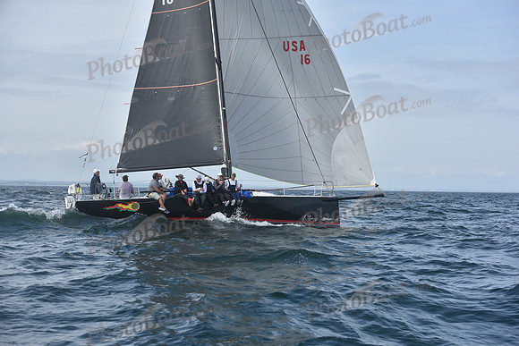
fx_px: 1009
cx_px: 260
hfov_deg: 28.8
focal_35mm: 70
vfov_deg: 19.5
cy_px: 173
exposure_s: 1/1250
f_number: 5.6
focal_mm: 70
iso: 200
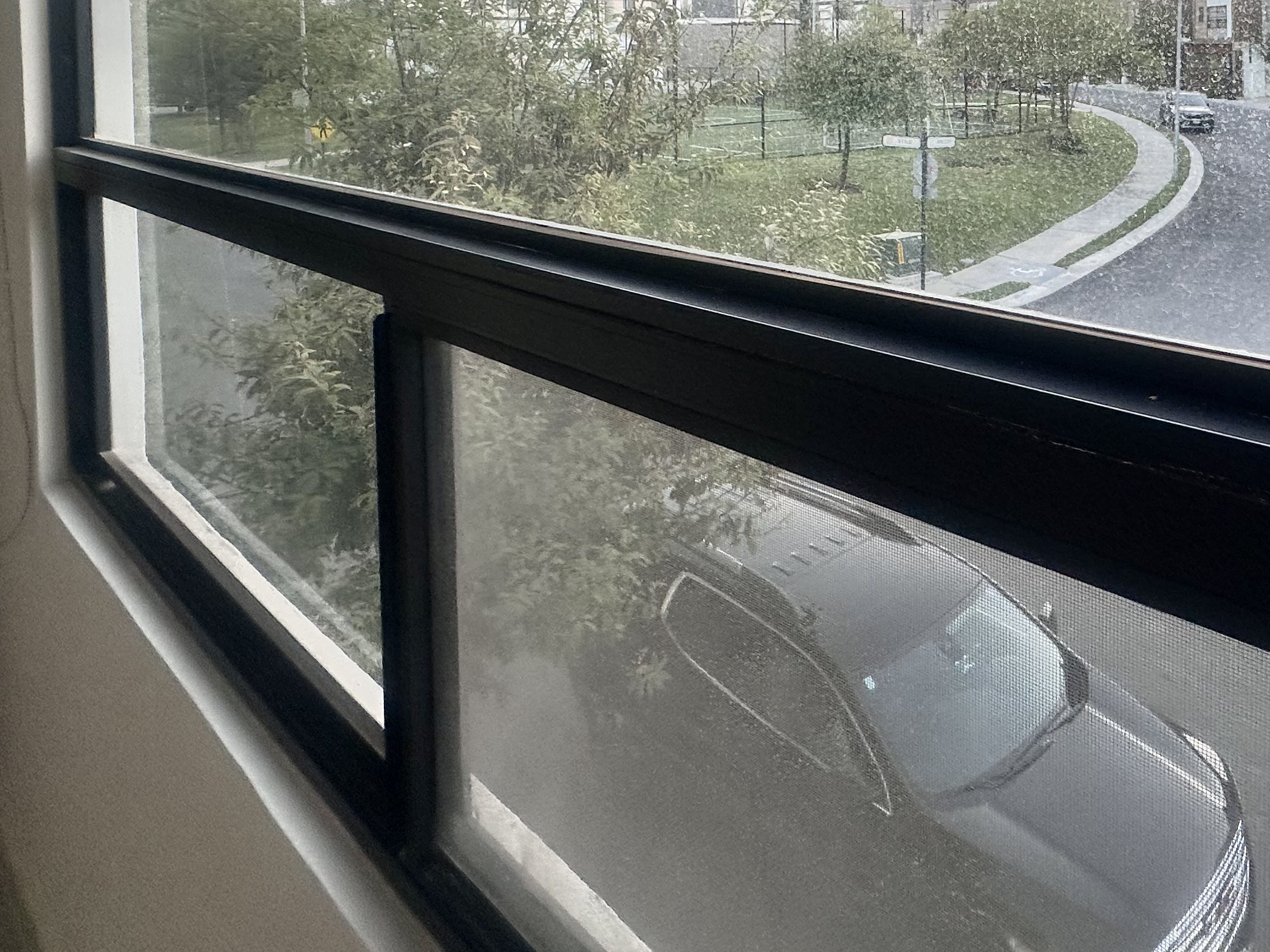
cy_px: 78
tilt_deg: -0.3
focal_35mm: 27
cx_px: 944
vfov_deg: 45.9
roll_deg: +0.1
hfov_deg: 61.8
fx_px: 991
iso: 40
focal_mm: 2.22
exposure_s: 1/138
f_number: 2.2
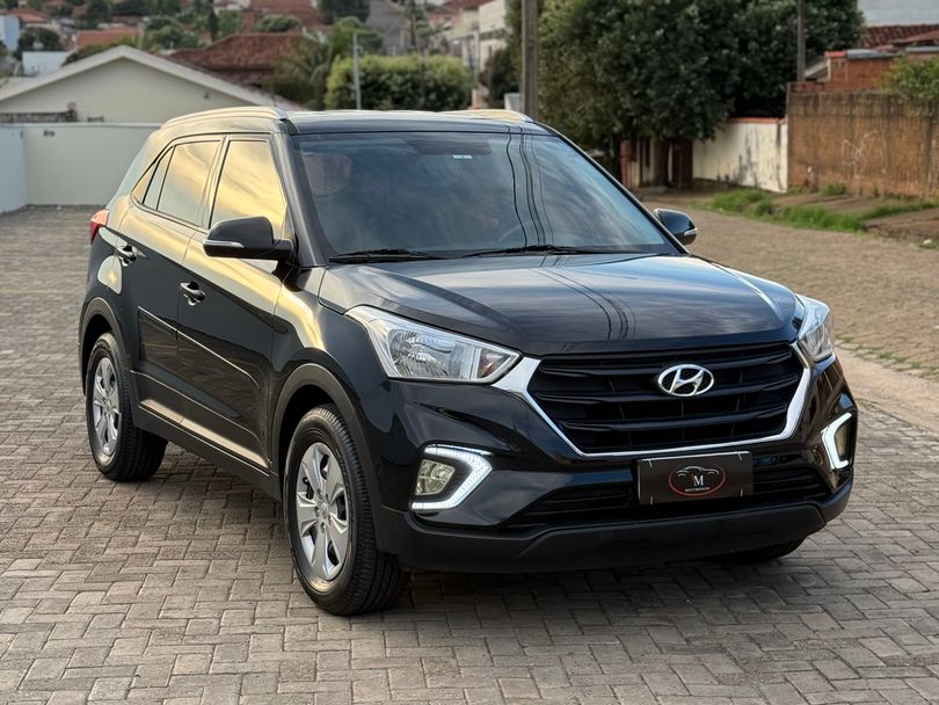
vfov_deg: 30.3
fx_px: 1302
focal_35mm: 48
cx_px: 470
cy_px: 352
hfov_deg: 39.6
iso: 100
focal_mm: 6.76
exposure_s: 1/596
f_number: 1.78
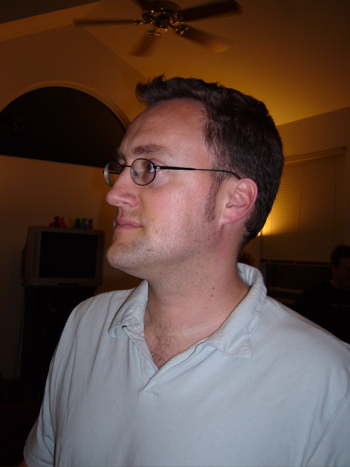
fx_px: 539
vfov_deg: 46.8
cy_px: 234
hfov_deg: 36.0
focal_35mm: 40
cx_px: 175
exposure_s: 1/60
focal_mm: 6.6
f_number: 3
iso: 100
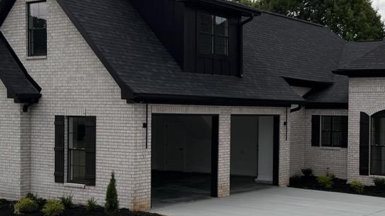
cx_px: 294
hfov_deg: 33.1
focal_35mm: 62
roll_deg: -1.0
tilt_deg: -2.4
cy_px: 124
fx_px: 633
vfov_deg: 19.4
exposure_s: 1/2053
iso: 80
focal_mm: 6.76
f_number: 1.78
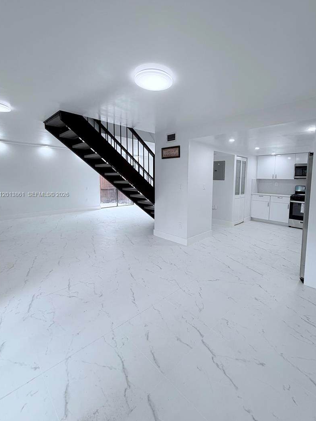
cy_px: 195
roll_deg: -1.1
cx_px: 175
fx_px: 195
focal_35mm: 16
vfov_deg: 94.3
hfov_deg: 77.9
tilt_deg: -5.6
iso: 100
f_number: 2.2
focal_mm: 2.22
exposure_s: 1/120
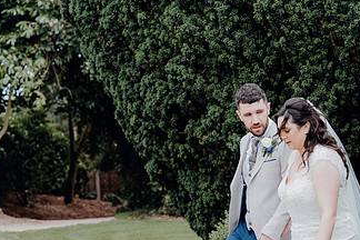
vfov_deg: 14.3
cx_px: 312
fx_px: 950
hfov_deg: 21.1
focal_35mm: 95
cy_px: 191
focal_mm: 53
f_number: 3.5
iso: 125
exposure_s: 1/200
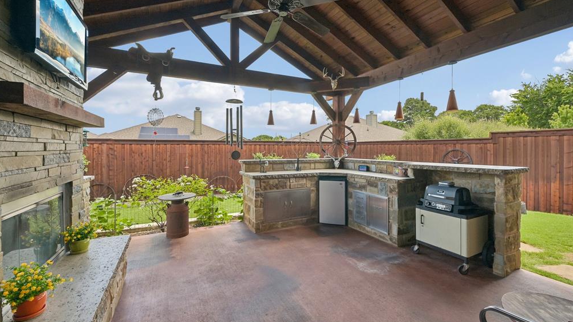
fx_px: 228
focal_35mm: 15
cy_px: 149
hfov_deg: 103.0
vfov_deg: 70.4
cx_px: 287
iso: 400
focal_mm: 14
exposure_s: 1/200
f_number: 8
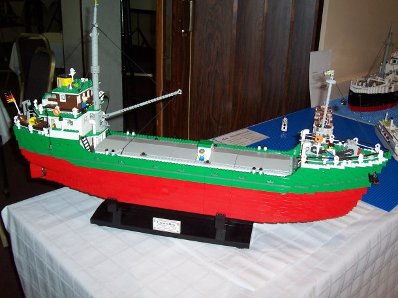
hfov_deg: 50.2
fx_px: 425
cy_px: 149
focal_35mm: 37
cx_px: 199
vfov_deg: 38.6
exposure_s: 1/60
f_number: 2.8
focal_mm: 5.6
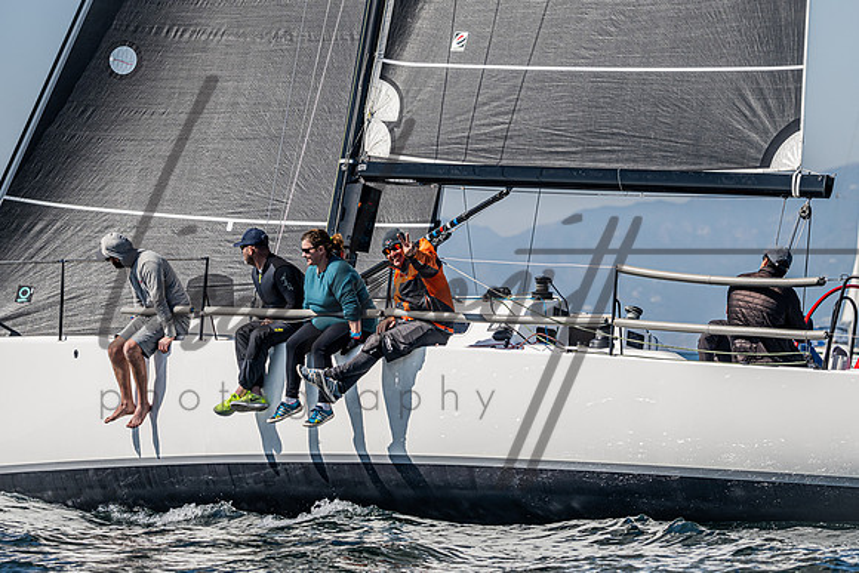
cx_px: 539
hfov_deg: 9.4
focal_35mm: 220
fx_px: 5245
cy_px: 190
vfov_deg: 6.3
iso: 400
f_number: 4.8
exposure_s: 1/4000
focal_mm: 160
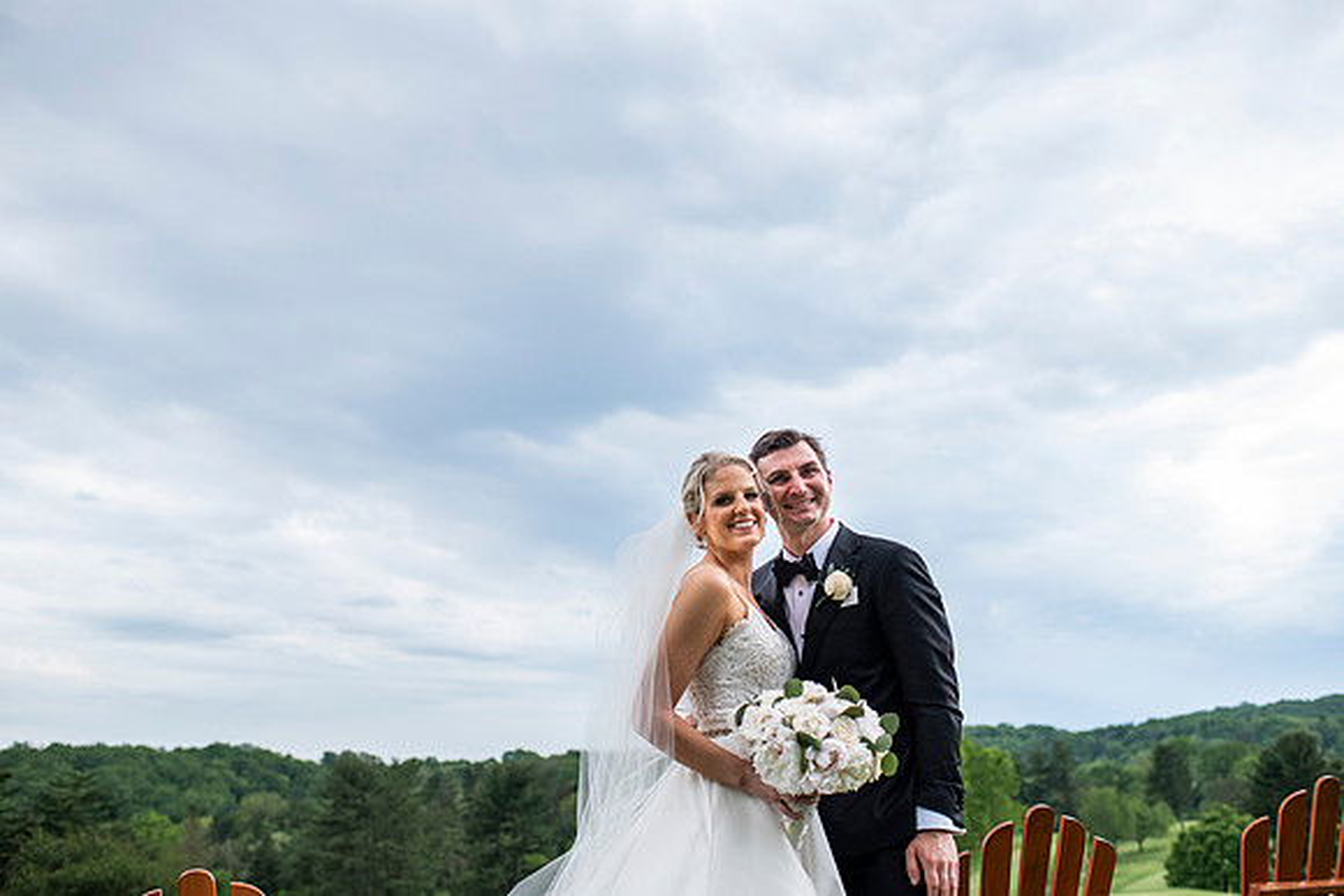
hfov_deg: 54.4
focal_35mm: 35
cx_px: 672
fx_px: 1307
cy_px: 448
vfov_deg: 37.9
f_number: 2.5
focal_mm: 35
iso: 800
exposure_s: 1/2000
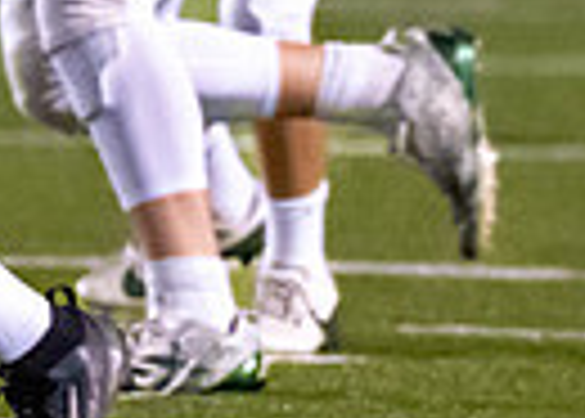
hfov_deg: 1.2
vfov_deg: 0.9
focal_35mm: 1651
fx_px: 27445
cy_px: -344
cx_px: -188
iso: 4000
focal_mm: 200
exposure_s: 1/1250
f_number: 2.8
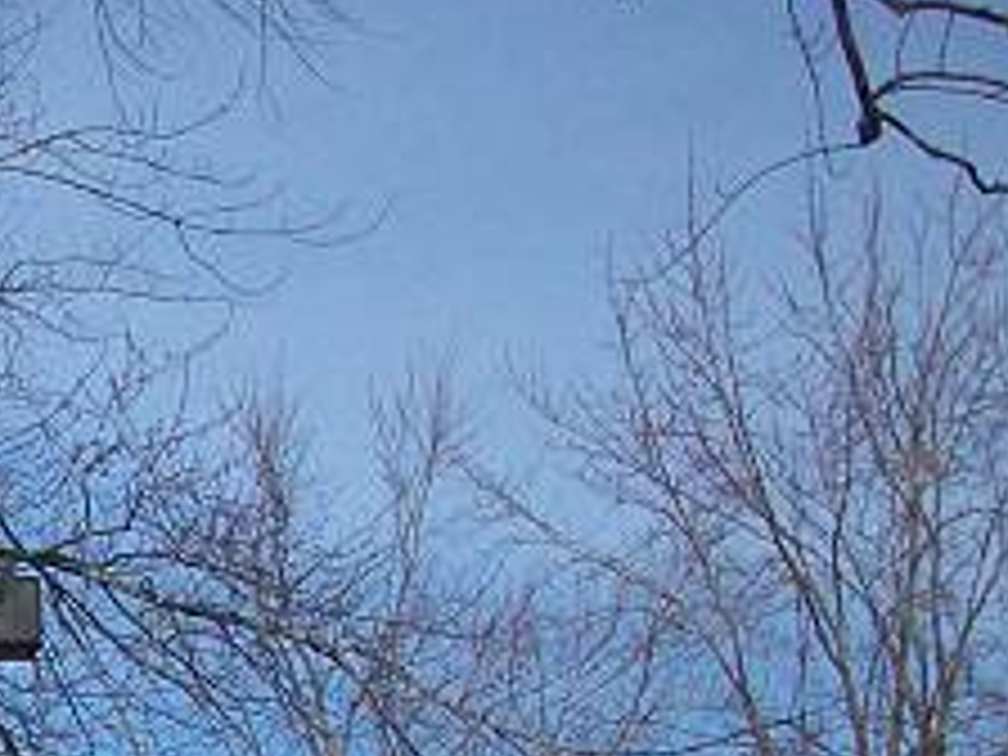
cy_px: 1220
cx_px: -464
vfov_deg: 10.7
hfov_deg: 14.1
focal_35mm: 132
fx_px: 3844
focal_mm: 6.2
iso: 80
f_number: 5.6
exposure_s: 1/411
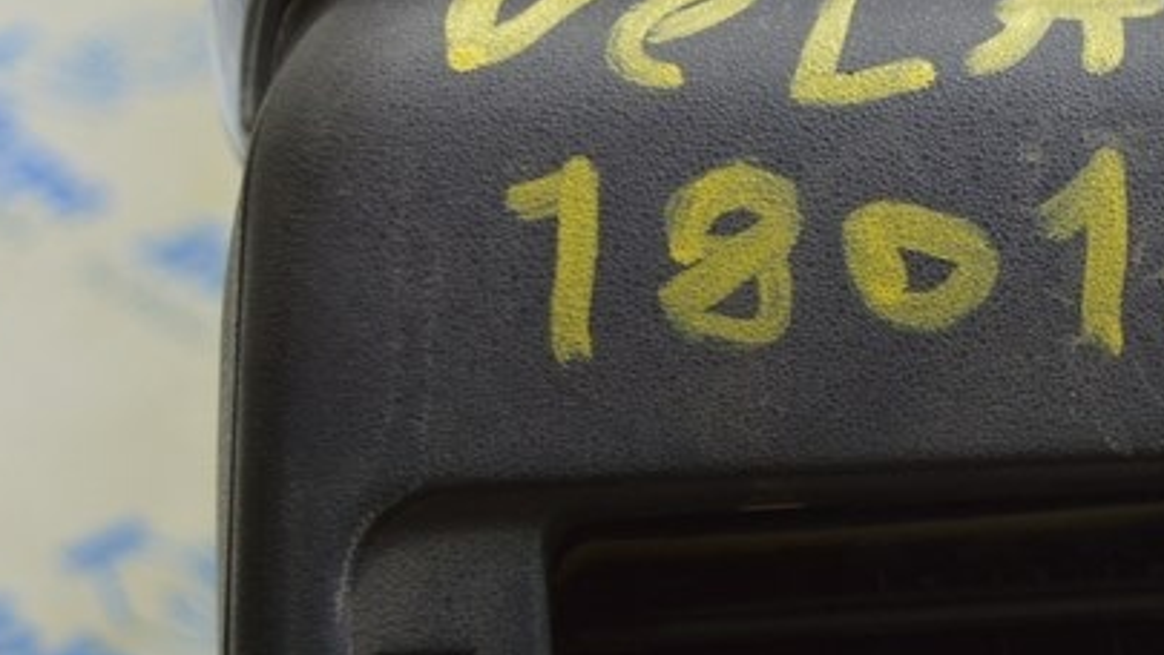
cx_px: 1118
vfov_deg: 8.5
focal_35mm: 143
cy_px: 513
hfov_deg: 14.8
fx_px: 4415
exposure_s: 1/20
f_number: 5.6
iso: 400
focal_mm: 36
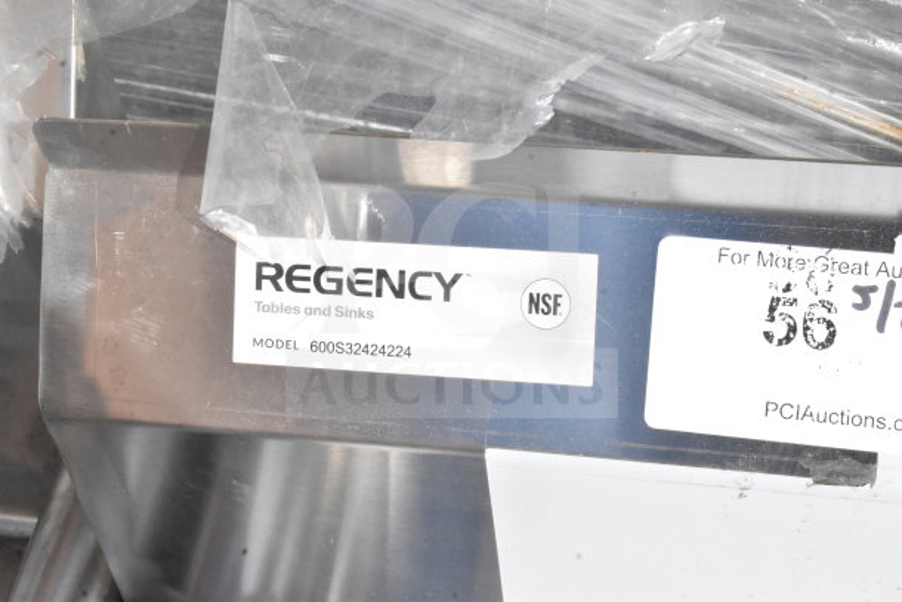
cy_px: 301
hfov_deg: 24.6
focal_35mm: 82
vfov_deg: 16.6
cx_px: 451
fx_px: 2067
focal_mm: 55
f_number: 22
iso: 6400
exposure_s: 1/2000
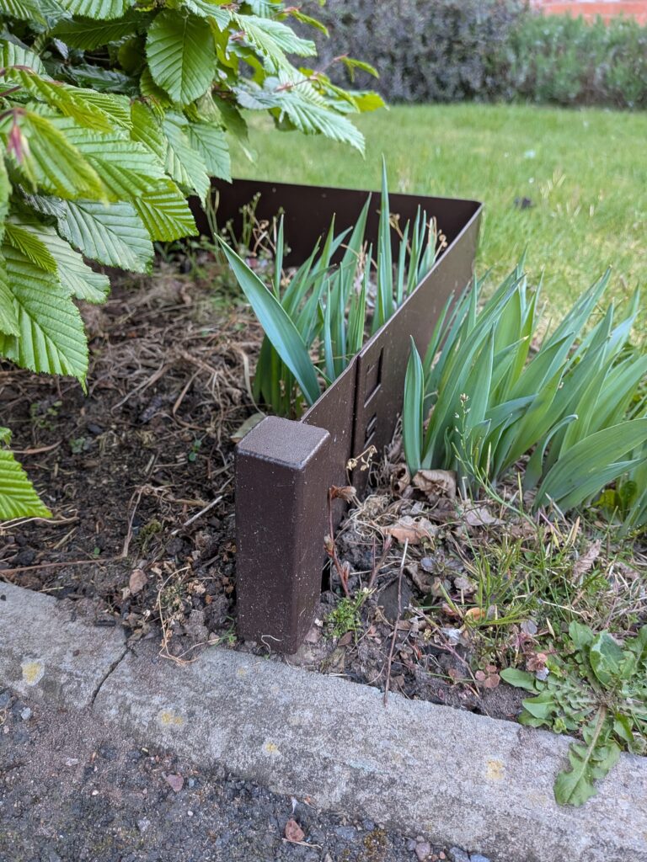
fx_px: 598
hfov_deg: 56.8
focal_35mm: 24
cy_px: 431
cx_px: 324
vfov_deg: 71.6
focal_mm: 4.53
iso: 291
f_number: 1.7
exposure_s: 1/100
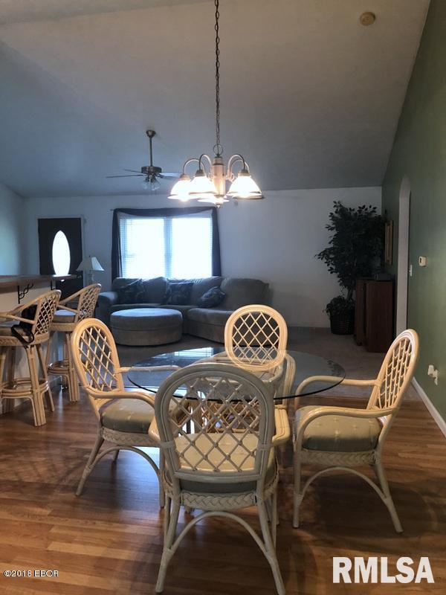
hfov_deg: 49.7
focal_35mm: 28
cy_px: 298
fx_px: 481
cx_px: 223
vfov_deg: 63.4
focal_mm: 3.99
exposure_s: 1/15
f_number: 1.8
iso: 80
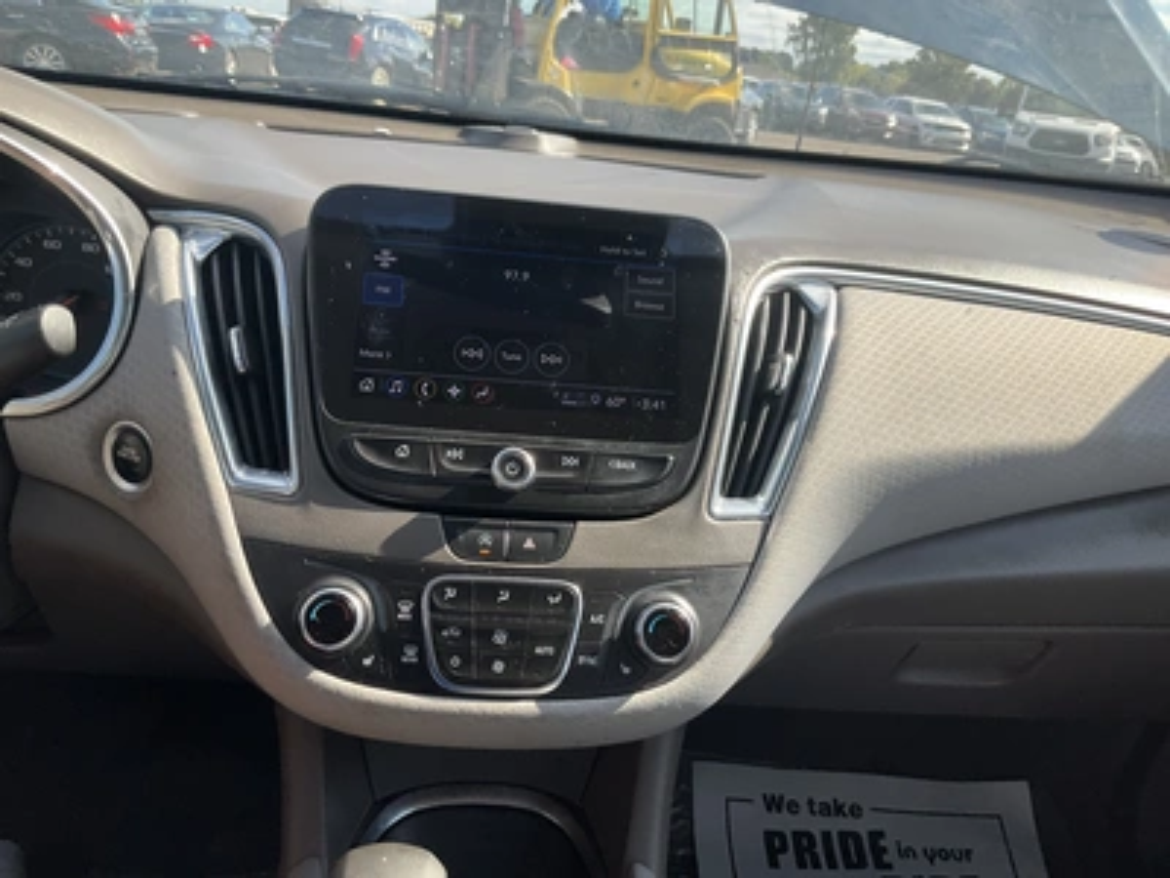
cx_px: 585
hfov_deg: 61.7
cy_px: 439
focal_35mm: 29
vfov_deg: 48.2
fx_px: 980
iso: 25
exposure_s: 1/406
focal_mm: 3
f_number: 1.8
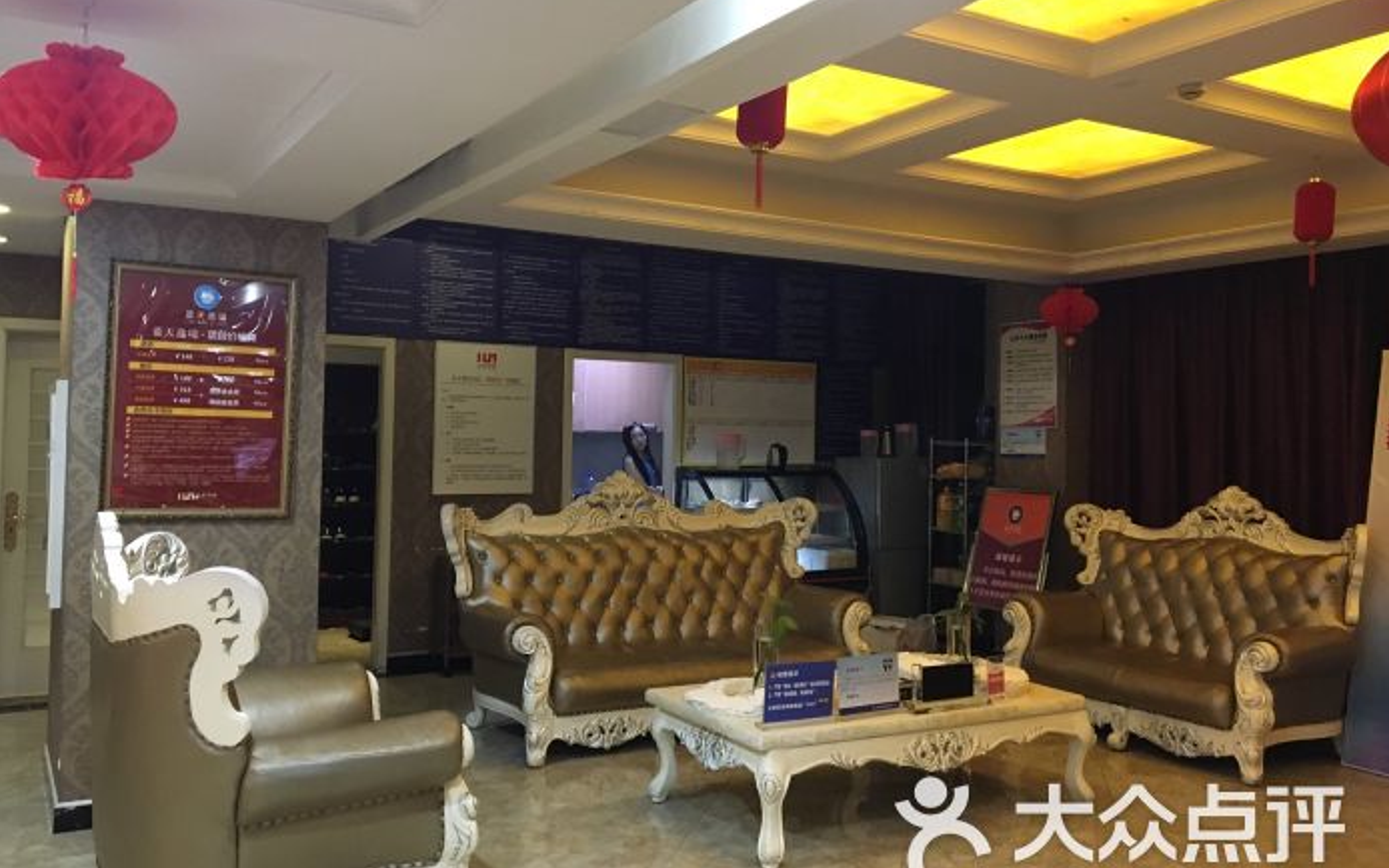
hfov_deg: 61.2
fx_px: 1174
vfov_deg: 40.6
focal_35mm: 31
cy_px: 403
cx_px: 697
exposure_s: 1/17
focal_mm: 4.15
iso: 200
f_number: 2.2
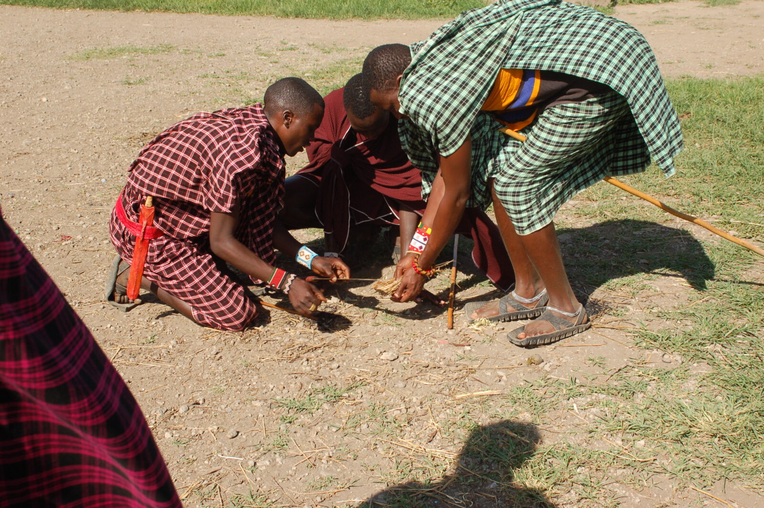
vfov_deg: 28.0
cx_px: 382
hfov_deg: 41.1
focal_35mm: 48
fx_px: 1018
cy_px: 254
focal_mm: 32
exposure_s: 1/250
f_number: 8
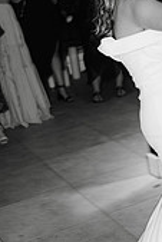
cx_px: 155
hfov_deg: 14.5
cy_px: 64
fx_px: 626
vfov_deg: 21.7
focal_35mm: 93
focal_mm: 35
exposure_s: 1/40
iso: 640
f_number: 2.8
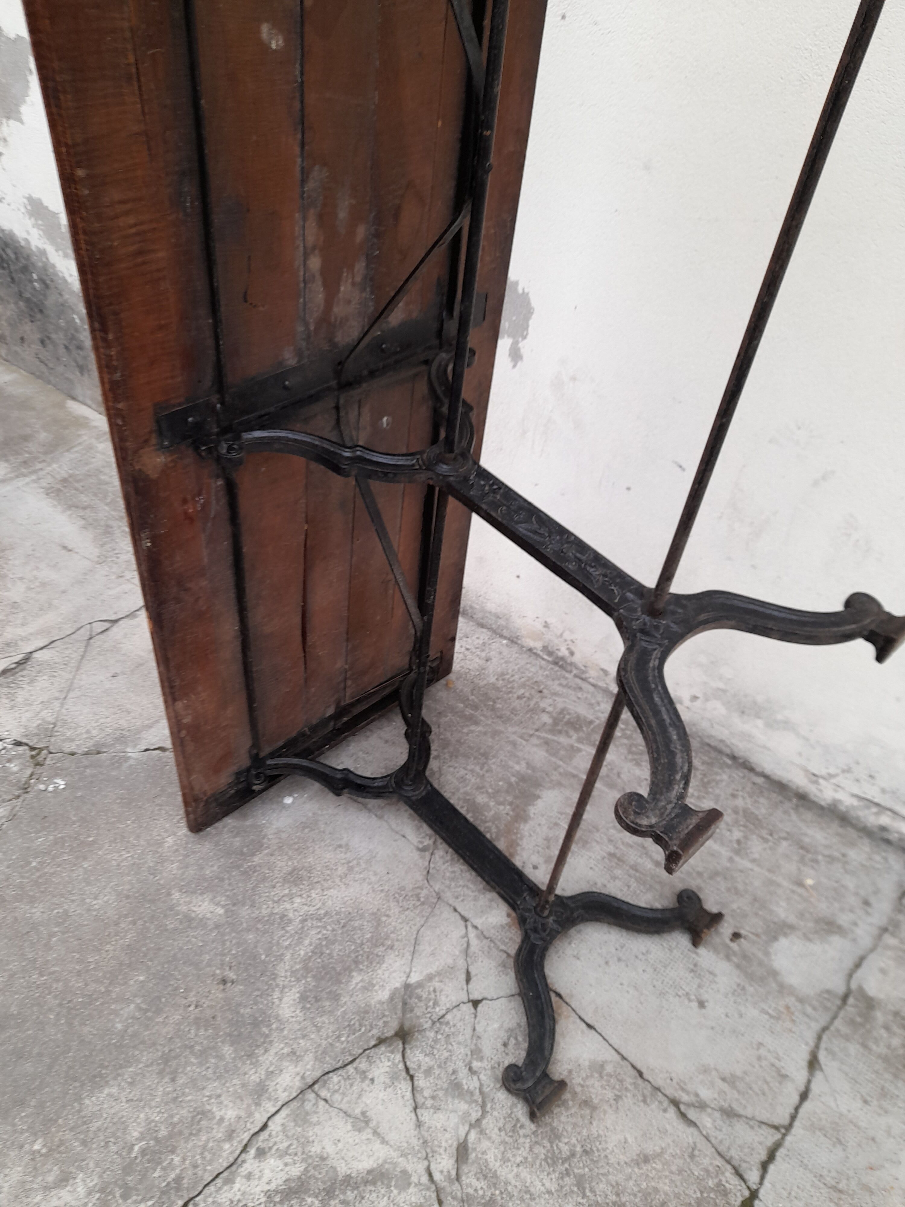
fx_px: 871
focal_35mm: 25
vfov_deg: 69.4
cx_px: 452
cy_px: 604
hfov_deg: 54.9
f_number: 2
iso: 50
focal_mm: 4.6
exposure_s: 1/50
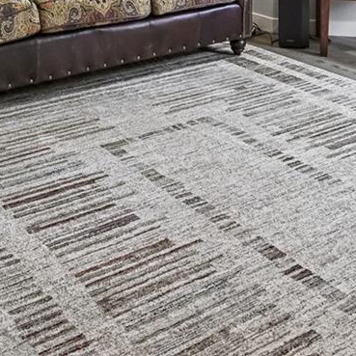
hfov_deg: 28.2
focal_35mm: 61
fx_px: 708
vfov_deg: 23.4
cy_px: -157
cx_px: 142
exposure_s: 1/30
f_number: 10
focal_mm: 16.5
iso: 400
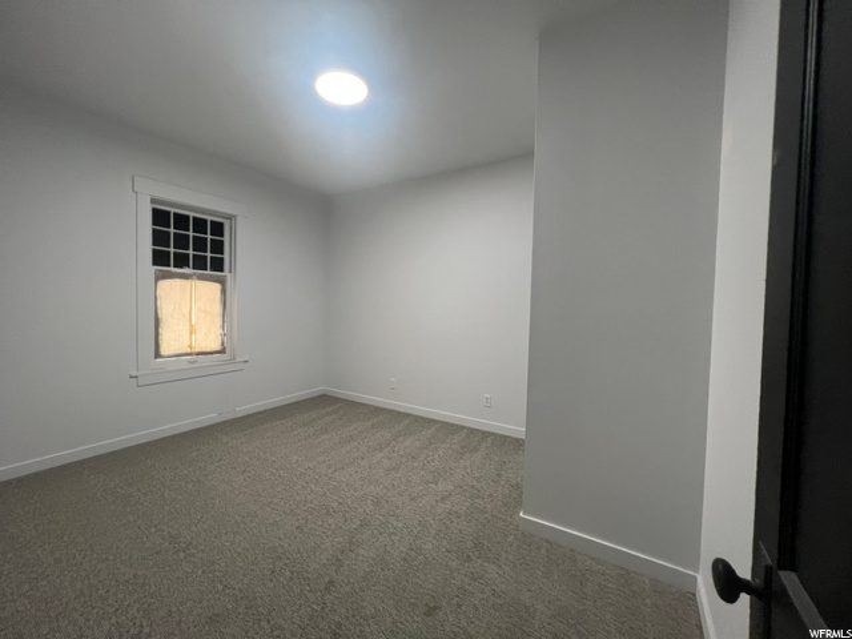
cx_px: 426
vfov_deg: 89.9
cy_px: 320
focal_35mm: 13
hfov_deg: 106.2
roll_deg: -0.7
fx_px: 320
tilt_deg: -1.6
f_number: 1.8
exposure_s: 1/60
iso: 200
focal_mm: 1.57
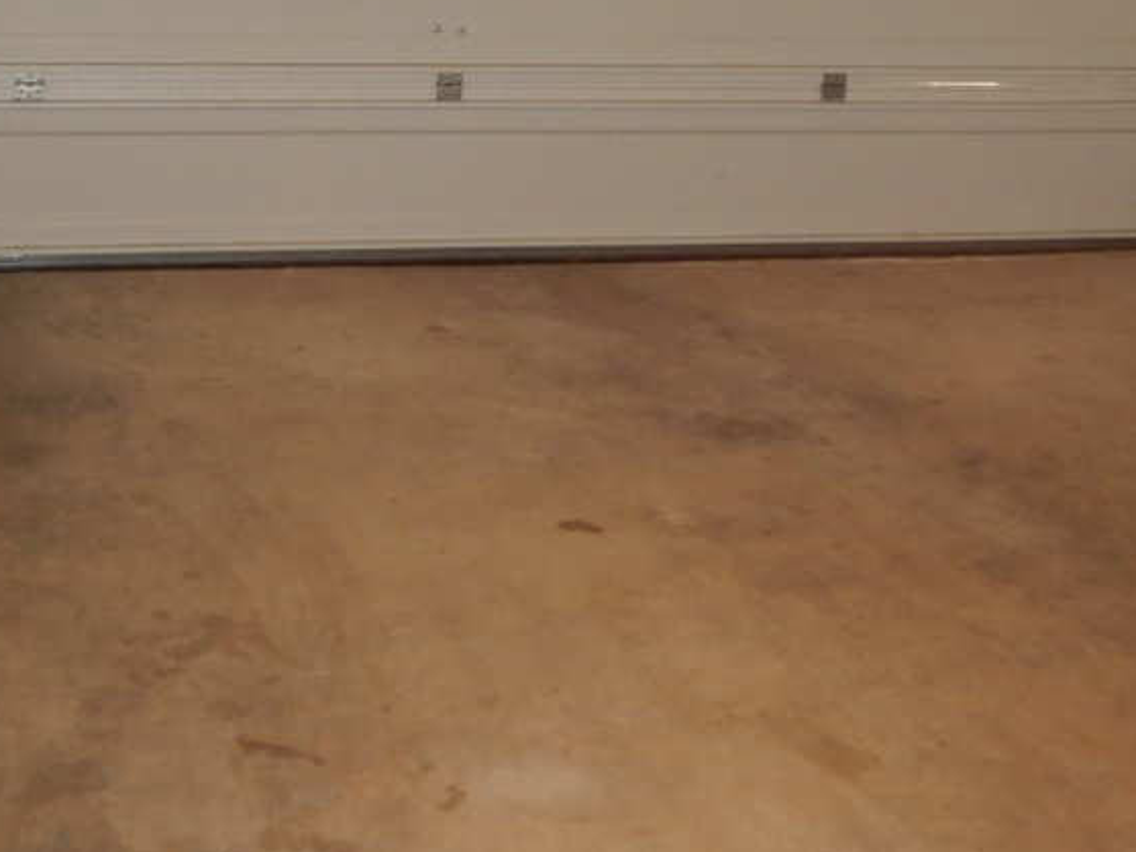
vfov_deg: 23.1
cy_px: 90
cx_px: 526
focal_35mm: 62
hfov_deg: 31.2
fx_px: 2035
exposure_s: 1/30
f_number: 2.8
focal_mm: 4.3
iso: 200
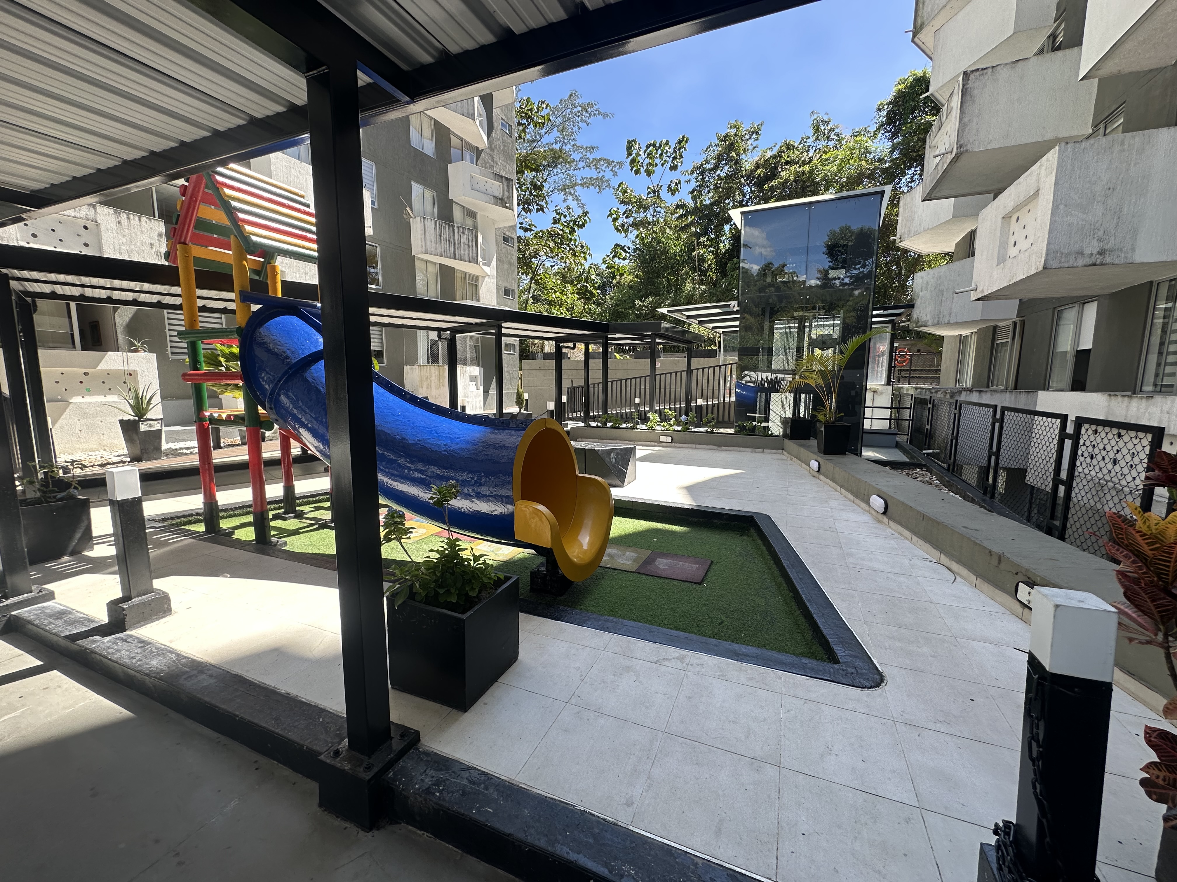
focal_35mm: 14
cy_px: 441
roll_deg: -1.0
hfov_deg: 102.1
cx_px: 588
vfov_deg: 85.7
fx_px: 476
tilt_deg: -7.7
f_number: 2.2
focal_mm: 2.22
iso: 40
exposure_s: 1/333
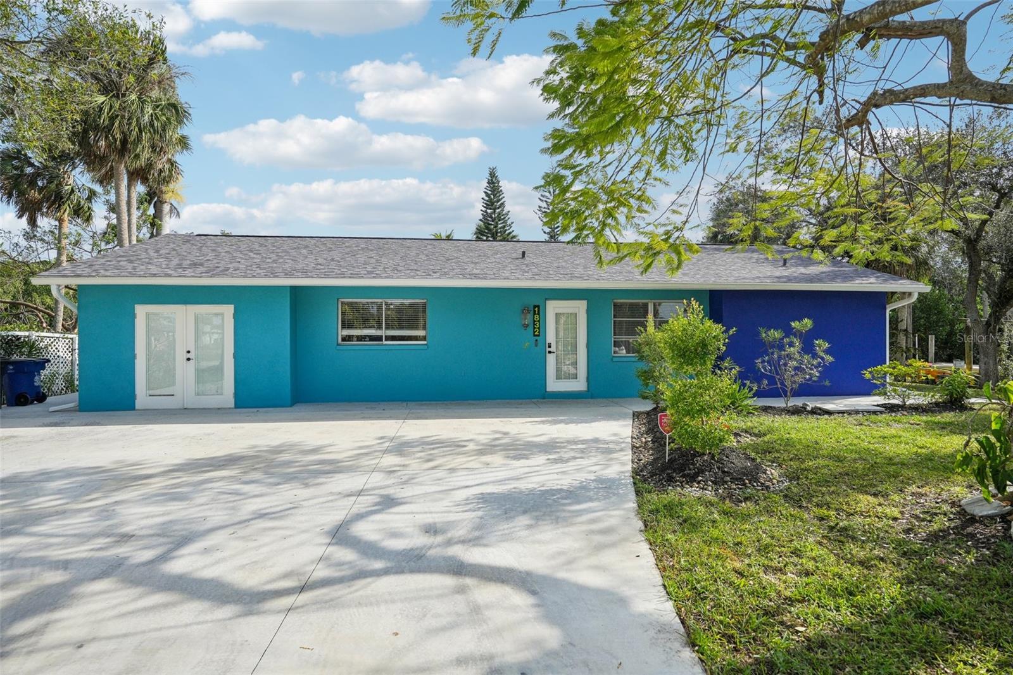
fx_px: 549
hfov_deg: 85.4
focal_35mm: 20
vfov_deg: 63.2
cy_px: 338
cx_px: 506
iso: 400
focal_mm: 19.5
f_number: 4.5
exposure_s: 1/3000
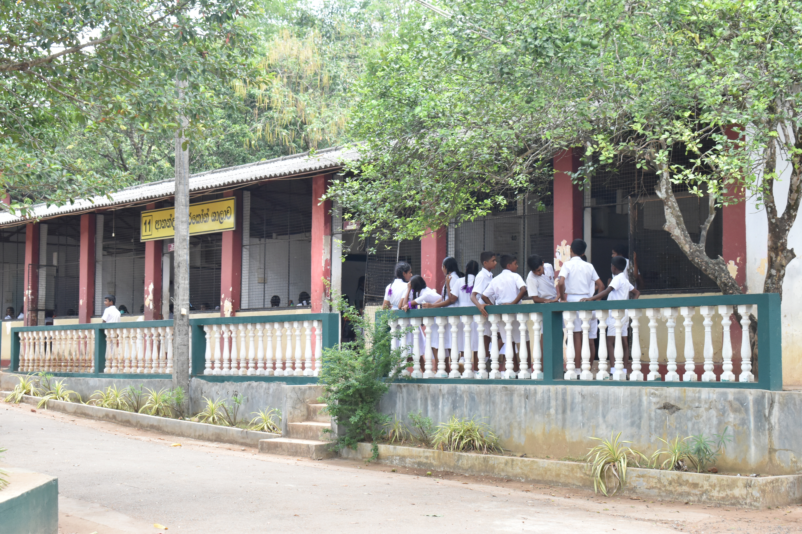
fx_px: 1537
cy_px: 267
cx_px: 401
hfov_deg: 29.2
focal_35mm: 69
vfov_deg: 19.7
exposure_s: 1/160
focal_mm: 46
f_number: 9
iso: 800
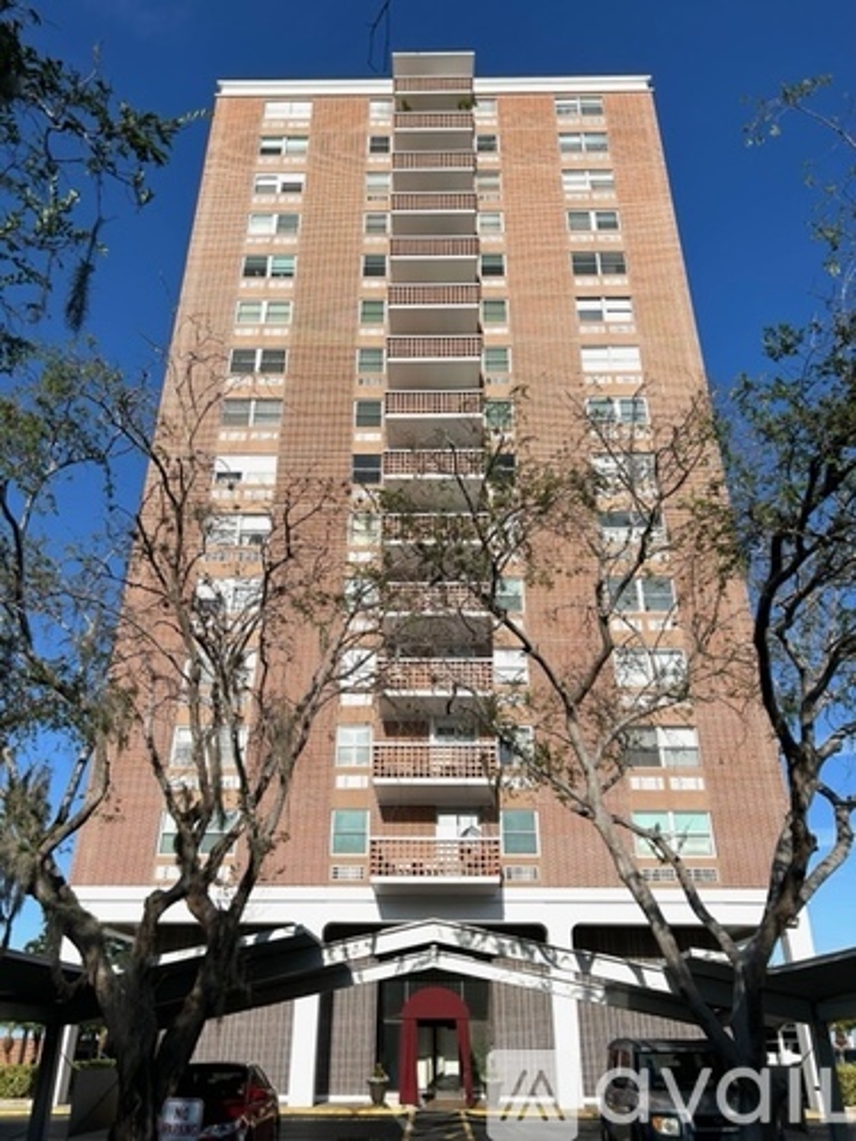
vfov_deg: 67.3
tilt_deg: +27.9
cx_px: 428
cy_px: 570
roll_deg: -0.7
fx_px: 857
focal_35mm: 26
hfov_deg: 53.1
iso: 50
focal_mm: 5.7
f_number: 1.5
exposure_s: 1/7463
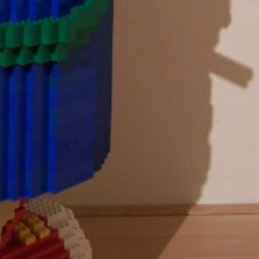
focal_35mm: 152
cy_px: -142
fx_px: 1287
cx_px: -64
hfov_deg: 11.2
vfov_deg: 11.0
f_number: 2.8
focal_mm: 6.3
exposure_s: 1/2
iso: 80
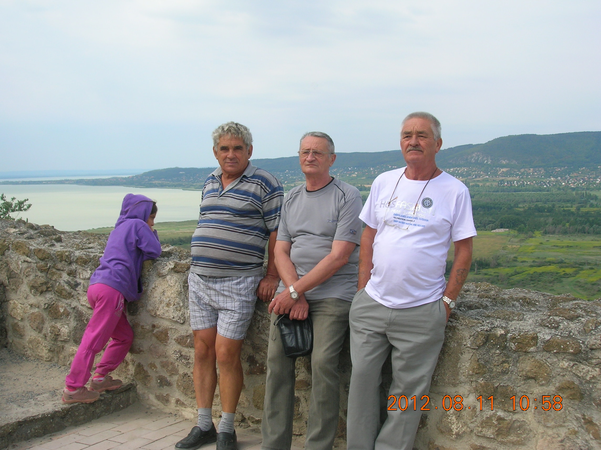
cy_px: 225
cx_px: 300
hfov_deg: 41.3
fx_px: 798
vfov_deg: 31.5
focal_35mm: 46
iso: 50
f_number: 5.4
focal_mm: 7.7
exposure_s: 1/304
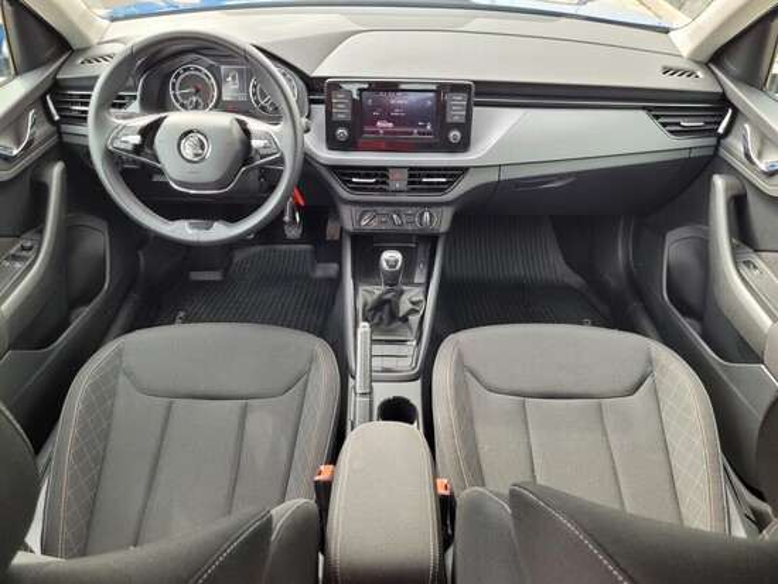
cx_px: 389
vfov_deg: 53.1
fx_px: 585
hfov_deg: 67.3
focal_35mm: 26
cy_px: 292
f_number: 1.8
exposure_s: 1/120
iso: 80
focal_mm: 5.4
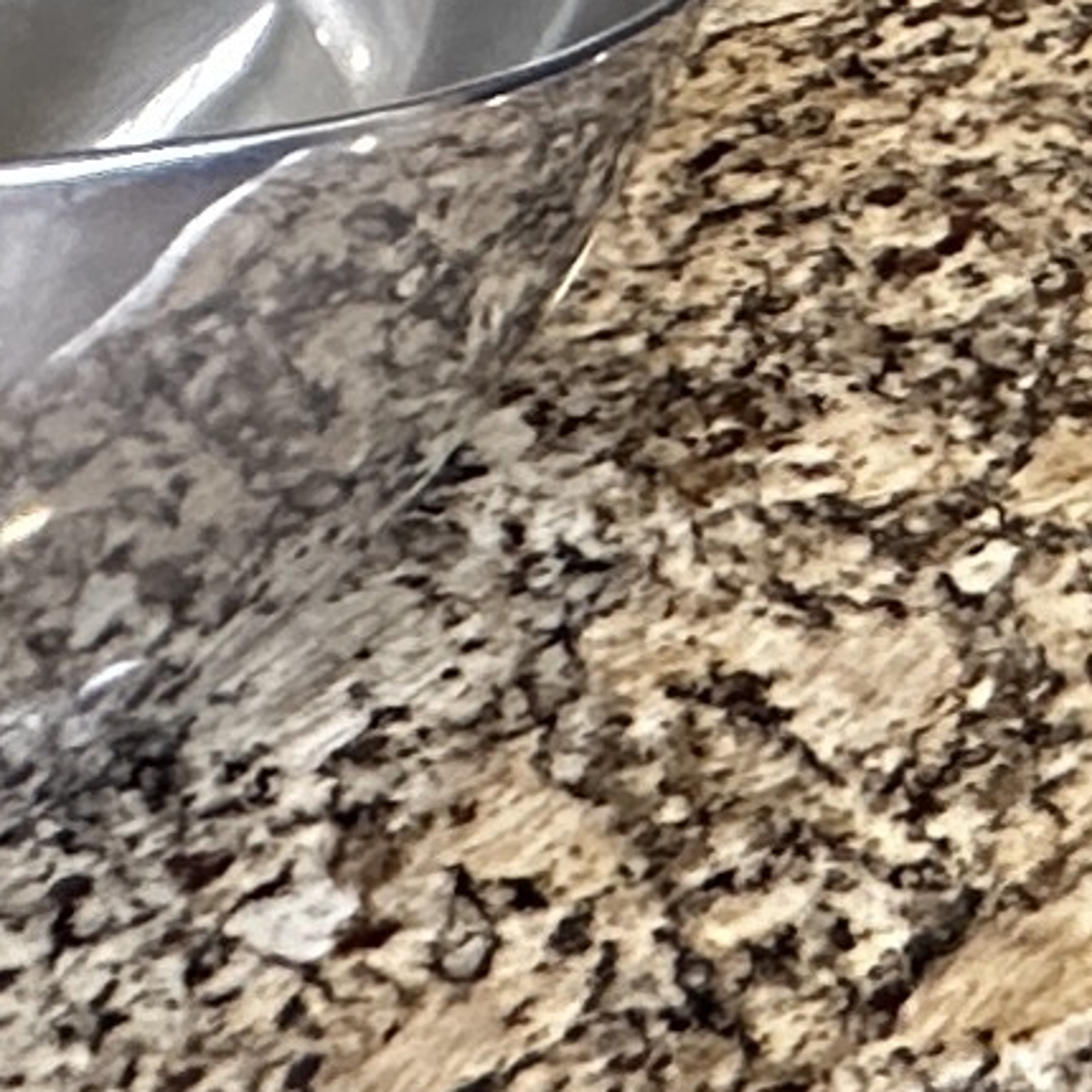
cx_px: 3423
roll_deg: +0.4
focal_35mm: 116
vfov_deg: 12.0
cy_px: -1539
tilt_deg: -10.7
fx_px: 4140
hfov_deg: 10.2
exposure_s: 1/60
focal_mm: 2.22
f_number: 2.2
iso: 320
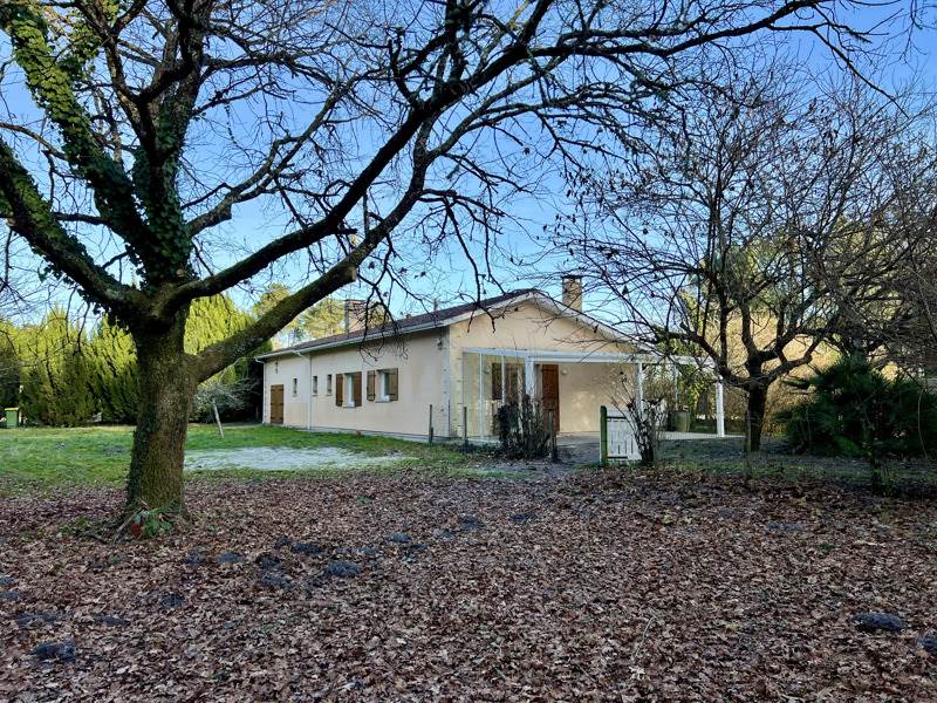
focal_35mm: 26
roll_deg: +0.8
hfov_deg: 67.3
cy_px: 352
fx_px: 704
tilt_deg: +4.5
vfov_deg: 53.1
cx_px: 468
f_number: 1.5
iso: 50
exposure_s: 1/949
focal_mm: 5.7
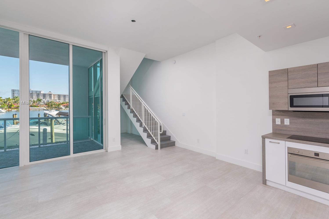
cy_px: 103
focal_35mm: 16
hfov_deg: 96.7
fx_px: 146
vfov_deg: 73.7
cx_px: 165
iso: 250
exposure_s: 1/125
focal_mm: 15
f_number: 8
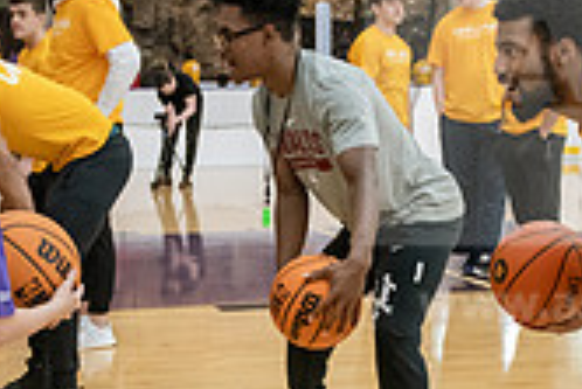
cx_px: 259
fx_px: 1472
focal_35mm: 91
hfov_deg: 22.3
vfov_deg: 14.8
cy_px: 377
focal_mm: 26
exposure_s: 1/200
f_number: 3.5
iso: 2500
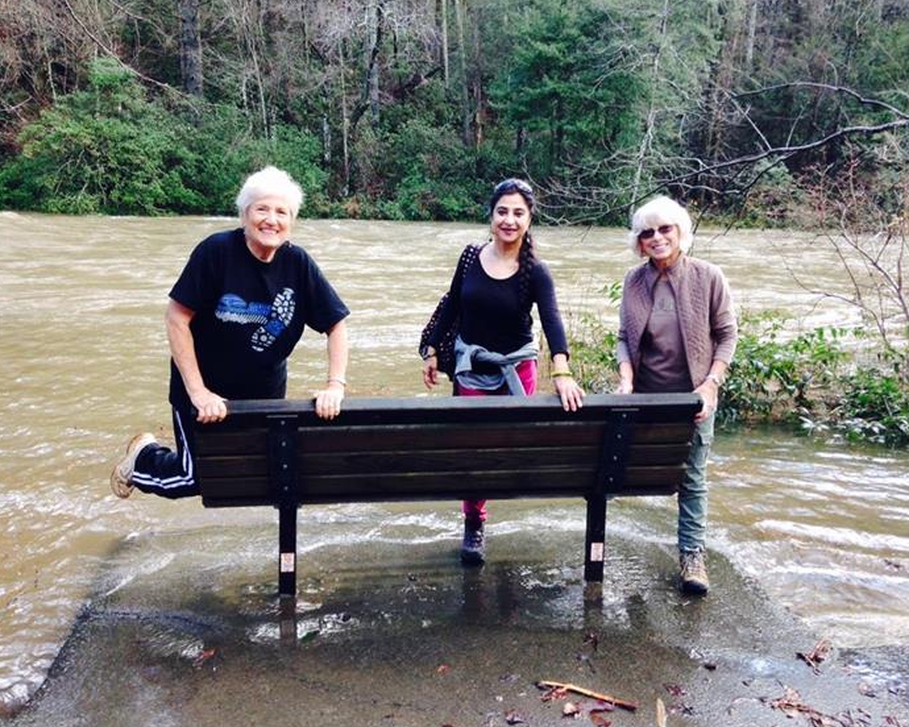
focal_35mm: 35
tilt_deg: -13.5
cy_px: 364
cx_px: 465
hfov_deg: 51.5
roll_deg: -1.5
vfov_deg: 42.2
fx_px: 942
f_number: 2.4
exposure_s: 1/60
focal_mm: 4.12
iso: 50
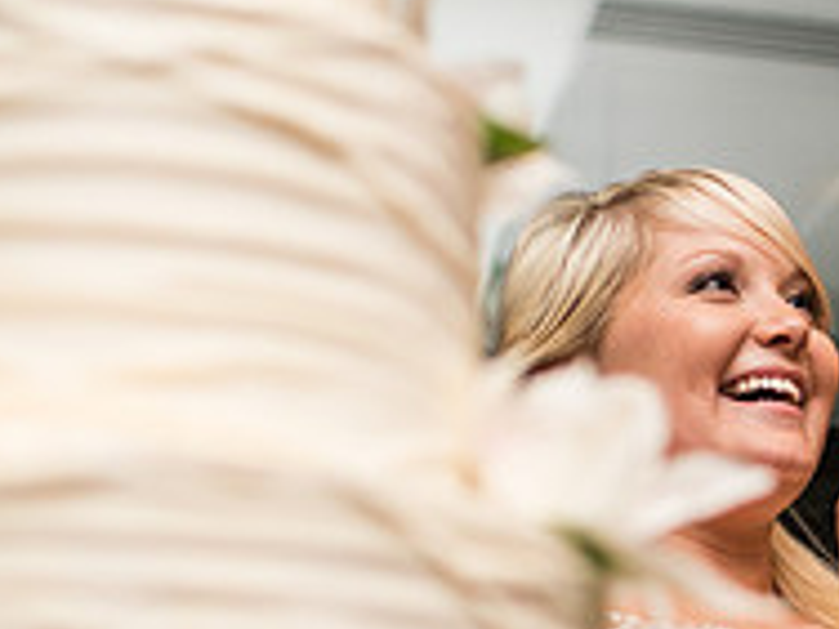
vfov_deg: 14.1
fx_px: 2521
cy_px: 506
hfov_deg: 18.2
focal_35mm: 104
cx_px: 915
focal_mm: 35
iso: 800
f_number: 2
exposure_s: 1/200
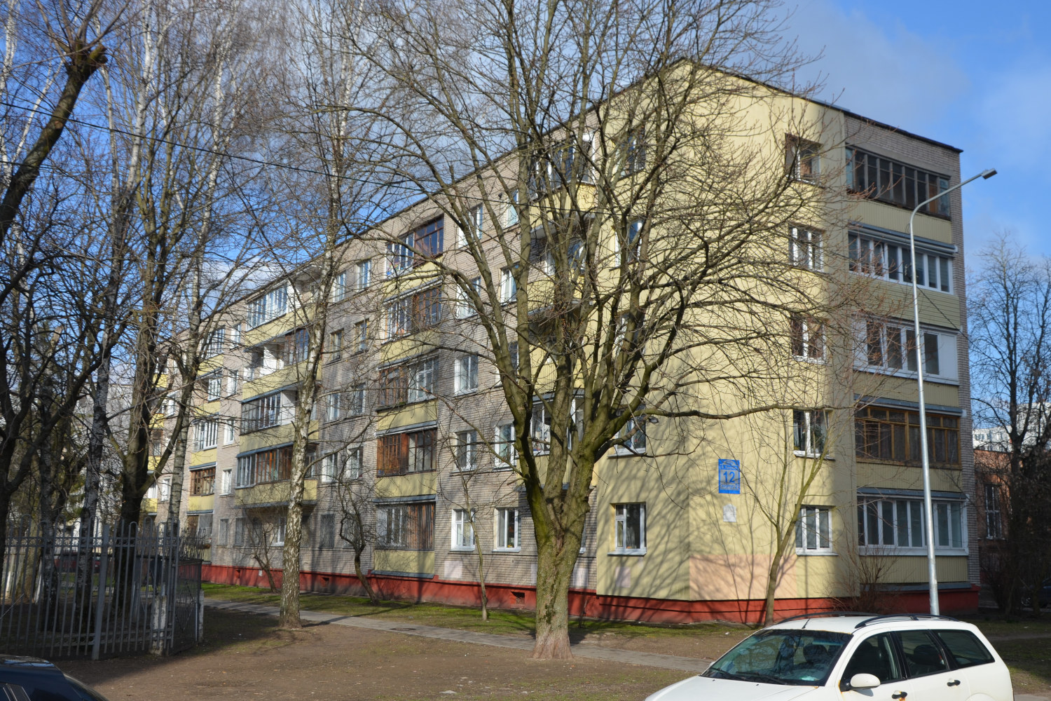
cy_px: 350
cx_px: 526
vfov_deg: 36.9
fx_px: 1051
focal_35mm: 36
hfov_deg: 53.1
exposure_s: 1/250
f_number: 8
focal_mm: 24
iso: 110
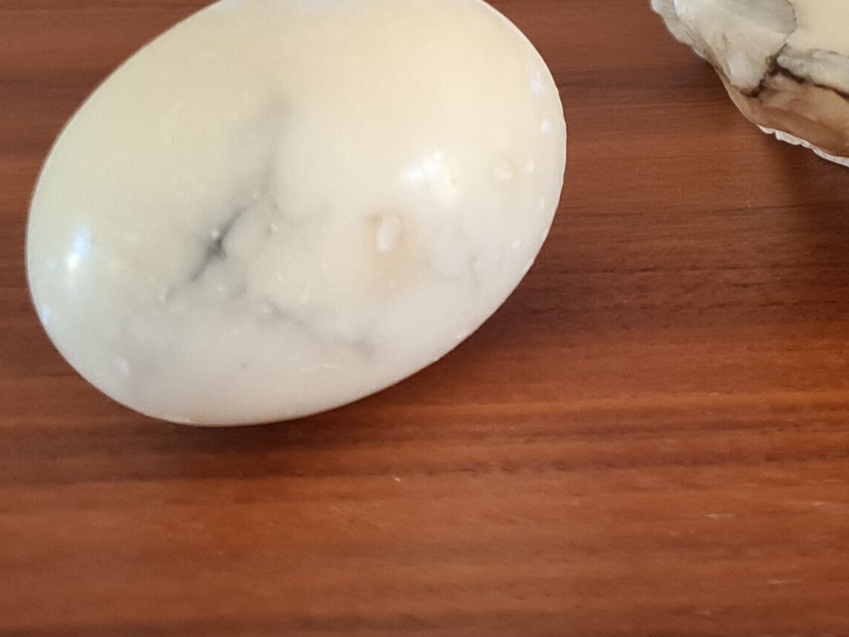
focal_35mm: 87
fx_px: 2134
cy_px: -72
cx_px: 1012
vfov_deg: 16.4
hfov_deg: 21.0
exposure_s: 1/100
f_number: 1.8
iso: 250
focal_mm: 7
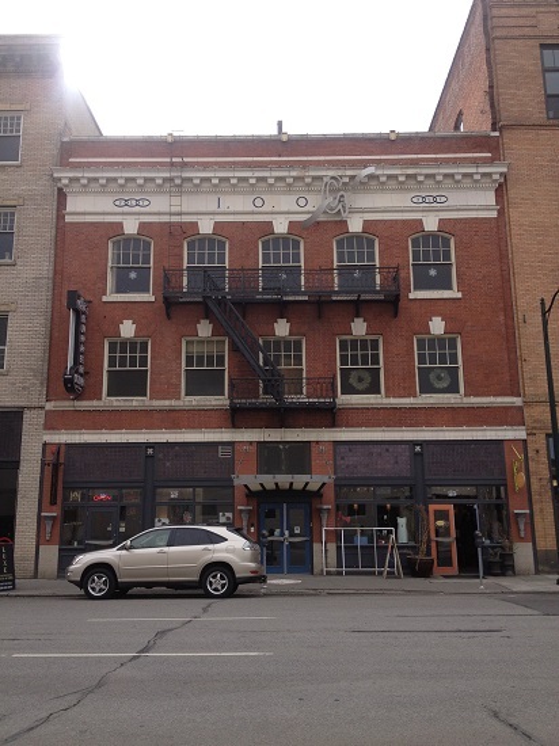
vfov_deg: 52.6
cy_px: 373
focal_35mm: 35
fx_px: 754
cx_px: 280
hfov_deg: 40.7
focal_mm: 4.28
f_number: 2.4
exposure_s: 1/726
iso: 50
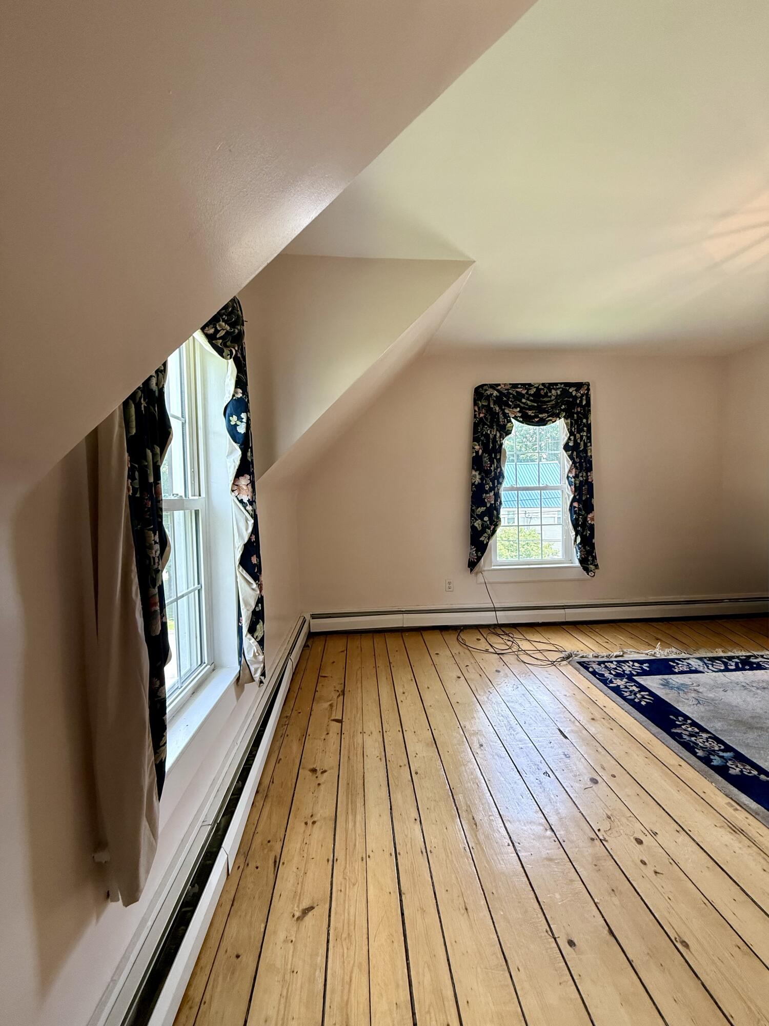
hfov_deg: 85.7
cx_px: 384
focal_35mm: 14
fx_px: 415
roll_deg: +0.3
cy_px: 513
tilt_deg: -1.3
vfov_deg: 102.1
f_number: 2.2
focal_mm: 2.22
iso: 160
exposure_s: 1/120
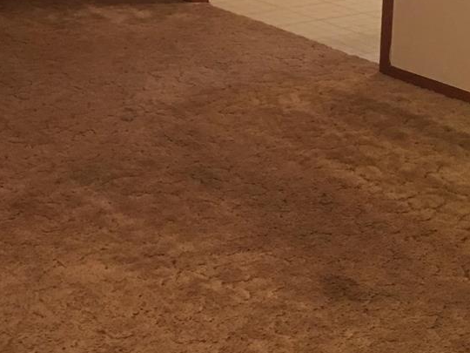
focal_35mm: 86
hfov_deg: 22.5
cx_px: 95
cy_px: 24
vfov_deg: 16.9
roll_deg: -0.4
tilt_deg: -12.0
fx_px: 1168
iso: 80
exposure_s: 1/10
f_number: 2.2
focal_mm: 4.15
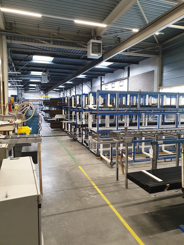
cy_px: 122
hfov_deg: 53.1
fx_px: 184
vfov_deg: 67.3
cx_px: 92
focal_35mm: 26
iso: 320
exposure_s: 1/50
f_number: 2.4
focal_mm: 4.3
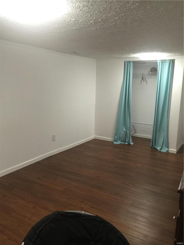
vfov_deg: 61.7
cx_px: 92
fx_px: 206
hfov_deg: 48.2
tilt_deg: -9.2
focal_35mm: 29
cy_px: 122
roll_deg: -2.2
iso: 50
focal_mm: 4.15
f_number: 2.2
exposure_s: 1/15
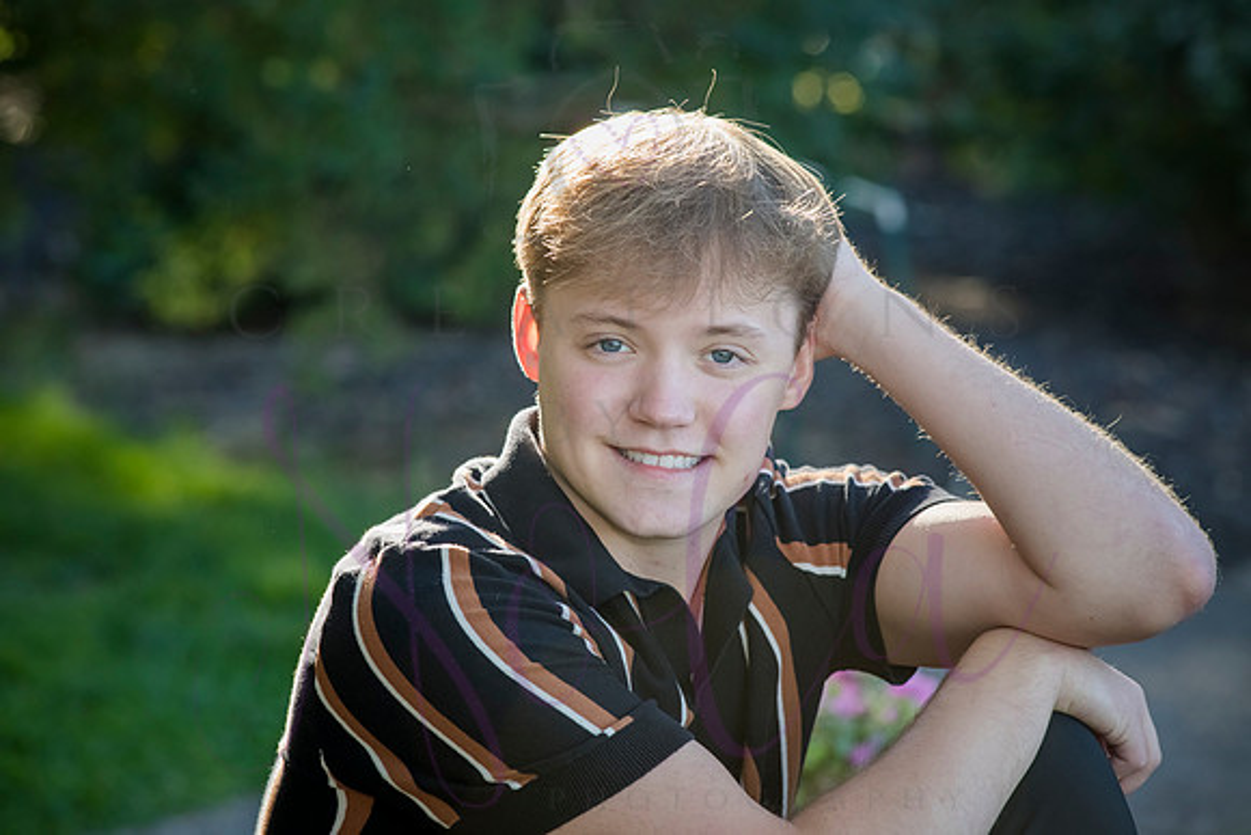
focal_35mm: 145
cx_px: 626
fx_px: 5040
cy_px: 418
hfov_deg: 14.2
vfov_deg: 9.5
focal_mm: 145
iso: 800
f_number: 7.1
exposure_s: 1/400
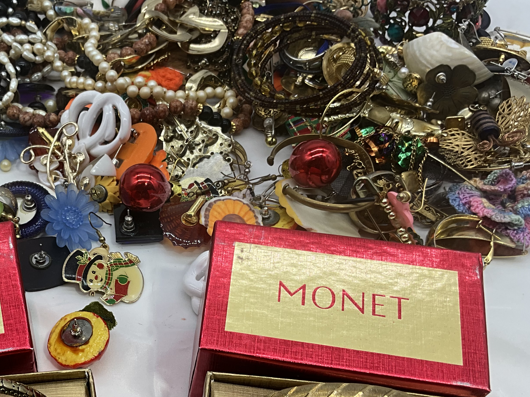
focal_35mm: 48
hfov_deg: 38.6
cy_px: 281
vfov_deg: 29.9
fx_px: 735
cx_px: 127
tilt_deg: -51.1
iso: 20
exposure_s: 1/212
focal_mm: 3
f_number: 1.8
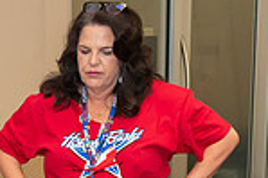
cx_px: -142
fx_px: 1011
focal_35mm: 136
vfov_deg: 9.6
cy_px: 304
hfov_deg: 14.1
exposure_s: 1/160
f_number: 5
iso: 6400
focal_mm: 35
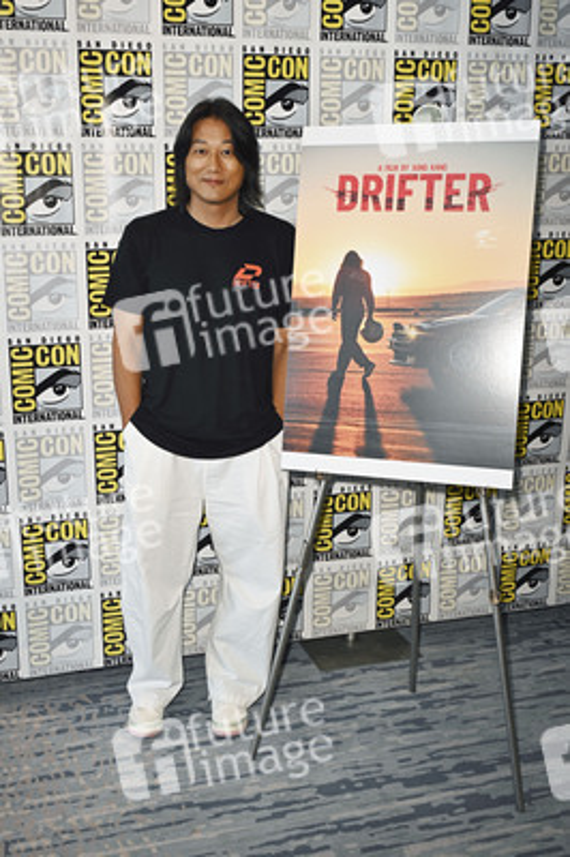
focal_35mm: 36
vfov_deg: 53.2
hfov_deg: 36.8
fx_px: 856
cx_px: 285
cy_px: 428
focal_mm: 36
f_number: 5.6
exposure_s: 1/250
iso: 1250
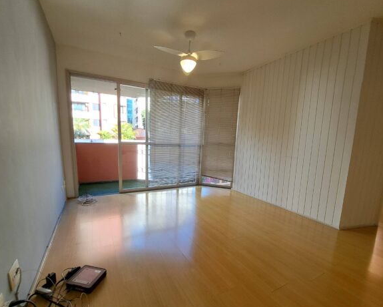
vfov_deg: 83.9
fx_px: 170
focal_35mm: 15
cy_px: 166
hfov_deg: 96.8
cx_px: 191
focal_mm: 1.74
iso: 50
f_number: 2.2
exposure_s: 1/60
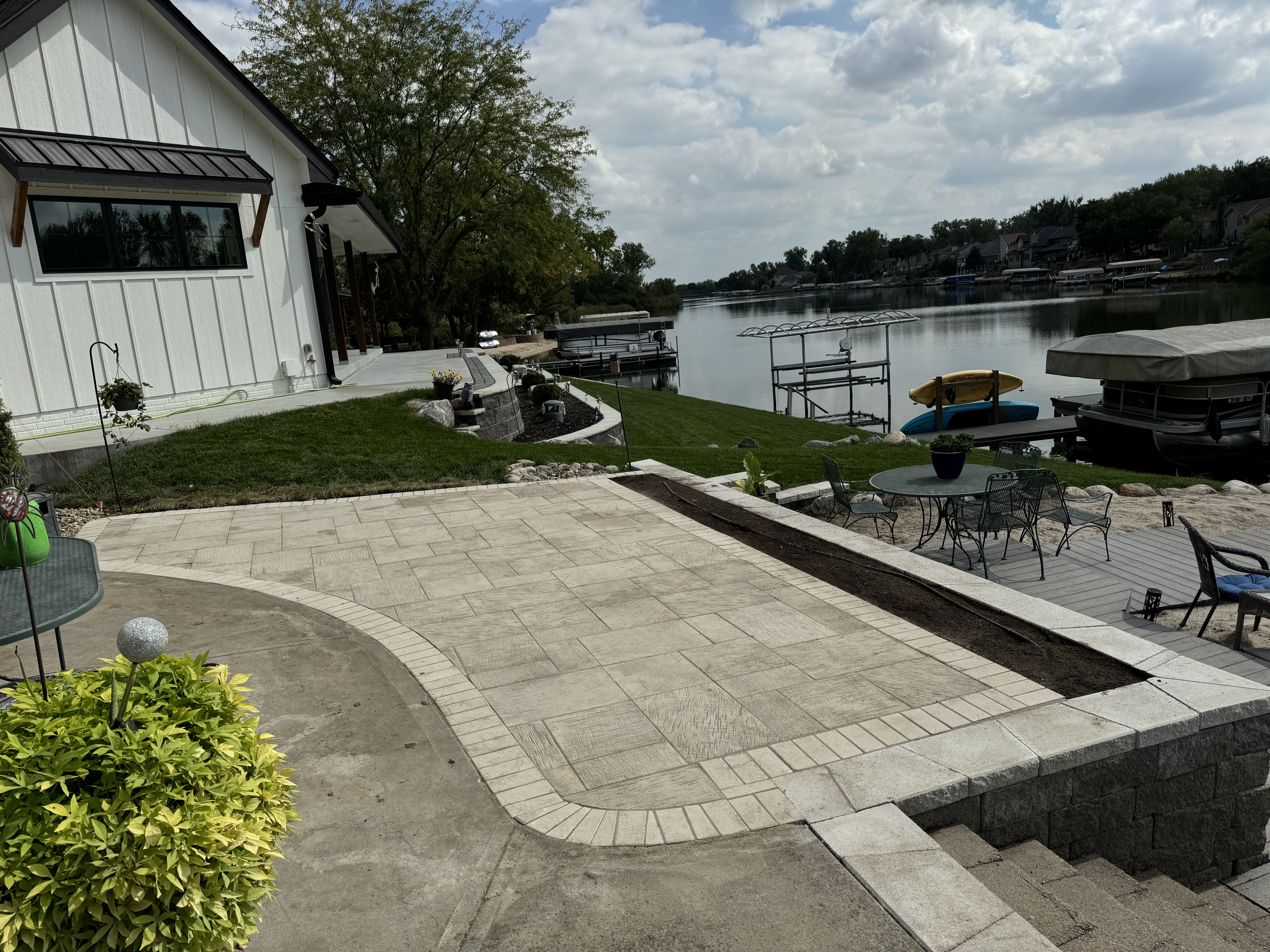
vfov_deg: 56.8
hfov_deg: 71.6
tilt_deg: -11.7
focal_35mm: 24
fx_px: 881
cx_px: 635
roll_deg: +4.4
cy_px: 476
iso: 80
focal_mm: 6.76
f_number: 1.78
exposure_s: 1/9009
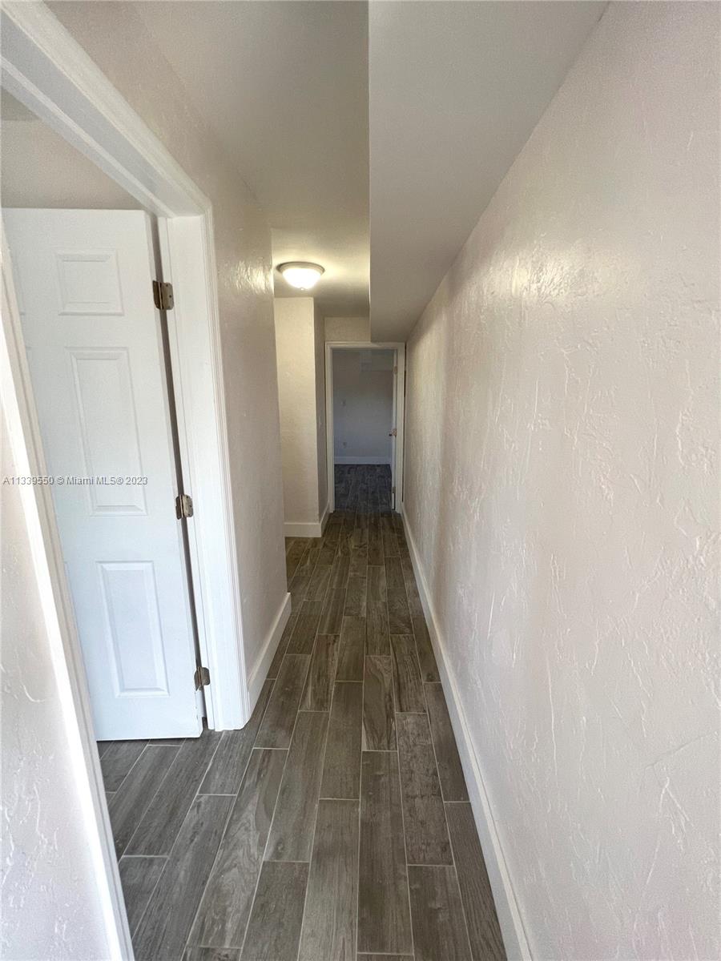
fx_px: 361
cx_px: 360
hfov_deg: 89.9
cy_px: 480
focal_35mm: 13
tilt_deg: -12.1
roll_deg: +0.6
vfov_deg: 106.2
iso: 80
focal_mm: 1.57
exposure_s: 1/99
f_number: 1.8
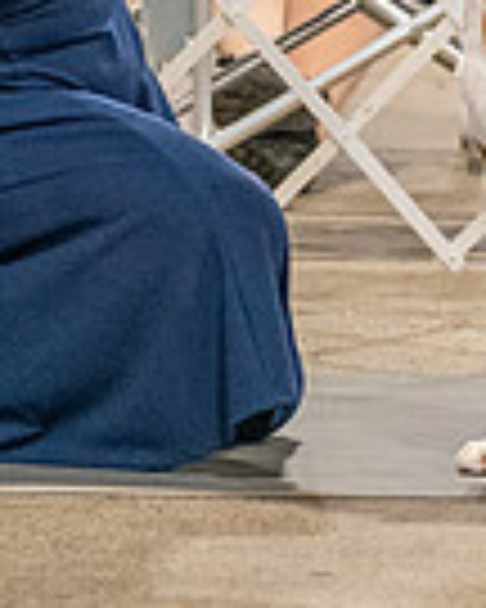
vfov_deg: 2.8
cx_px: 601
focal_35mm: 697
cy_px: -189
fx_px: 12532
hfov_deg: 2.2
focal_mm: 148
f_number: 3.5
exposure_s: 1/250
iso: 6400
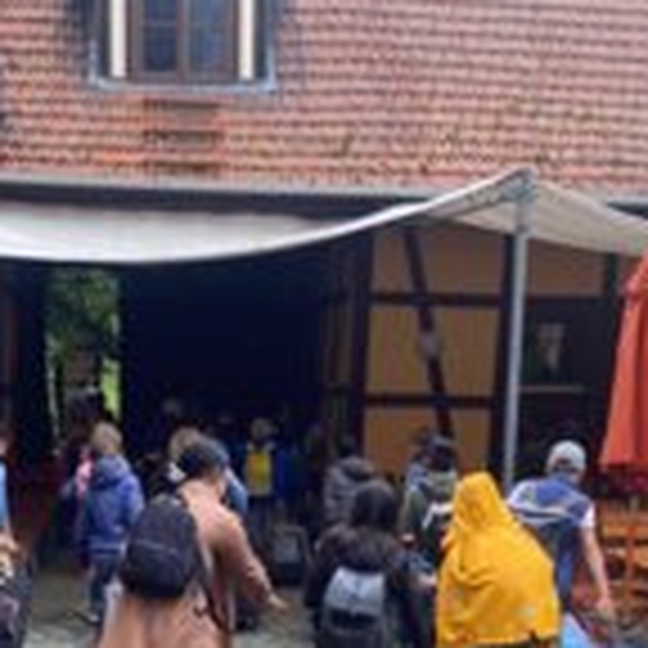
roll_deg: +0.2
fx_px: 1355
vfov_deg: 25.7
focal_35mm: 64
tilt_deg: -11.3
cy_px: 634
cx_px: 202
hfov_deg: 26.7
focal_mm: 4.25
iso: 32
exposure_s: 1/182
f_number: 1.8
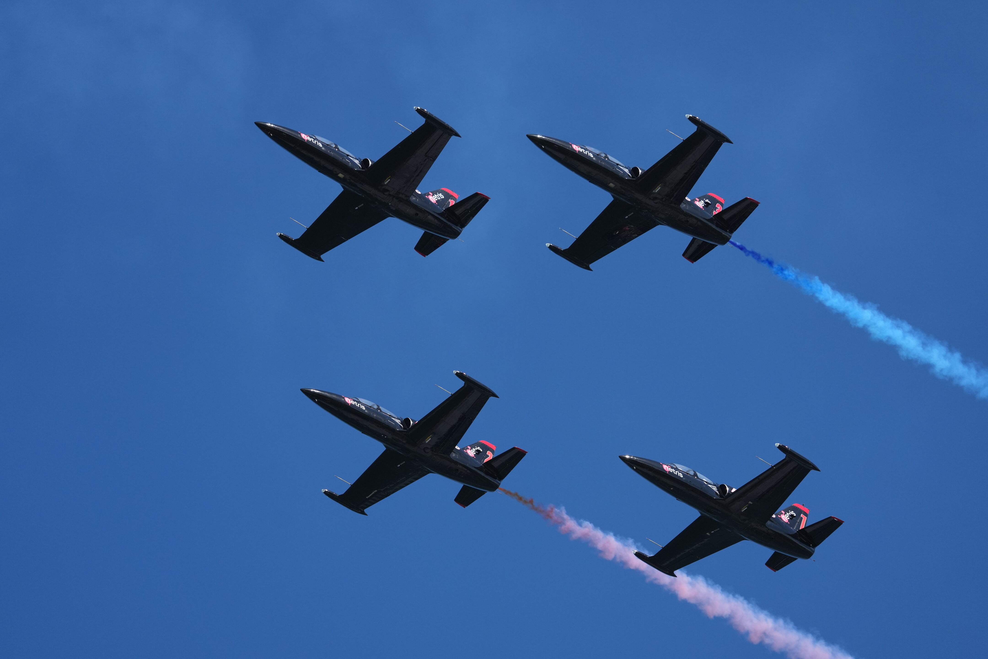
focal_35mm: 164
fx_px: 4501
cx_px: 494
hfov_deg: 12.5
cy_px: 330
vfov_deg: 8.4
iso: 500
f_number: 4.5
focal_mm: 164
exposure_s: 1/3200
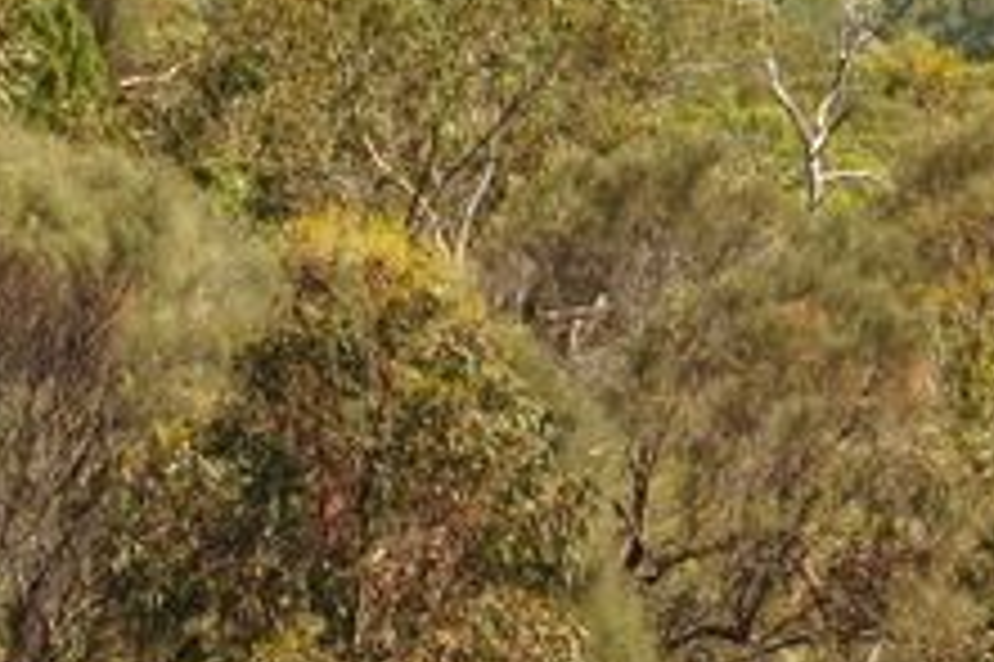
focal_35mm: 487
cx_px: 1992
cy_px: -126
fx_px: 13436
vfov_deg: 2.8
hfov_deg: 4.2
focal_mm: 70
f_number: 10
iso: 200
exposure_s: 1/250
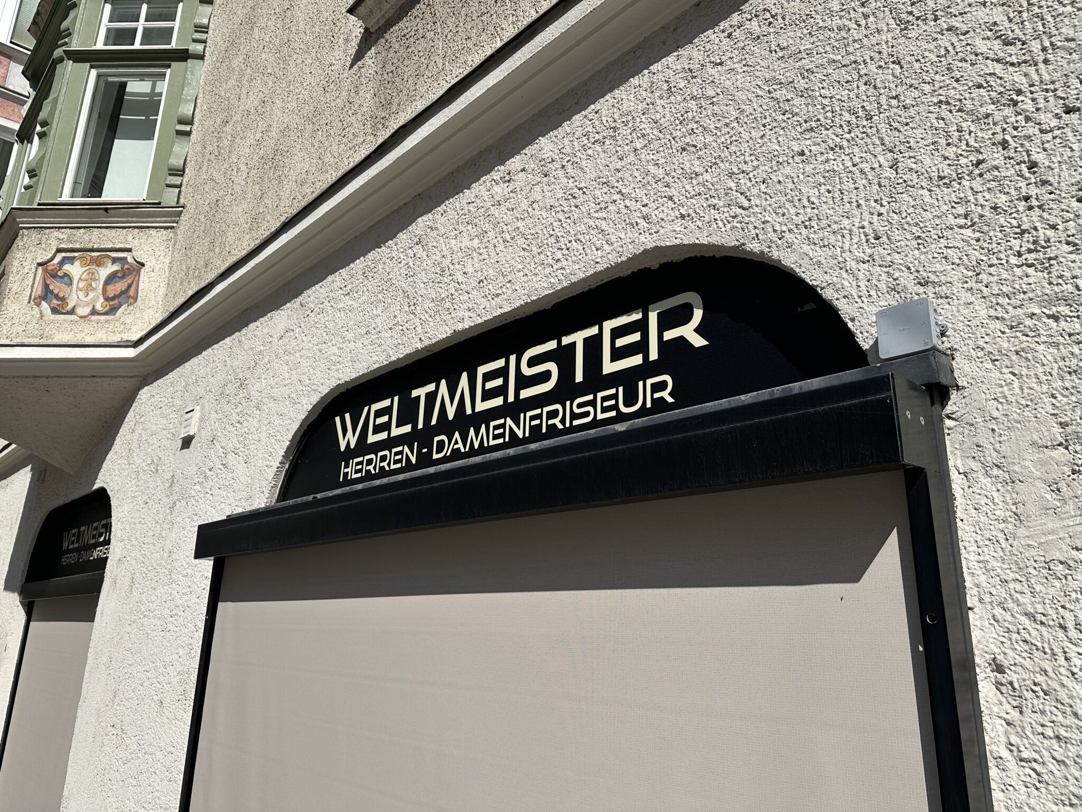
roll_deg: -0.9
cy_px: 406
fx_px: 750
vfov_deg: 56.8
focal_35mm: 24
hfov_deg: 71.6
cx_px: 541
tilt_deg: +17.3
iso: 80
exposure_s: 1/8197
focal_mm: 6.86
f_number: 1.78
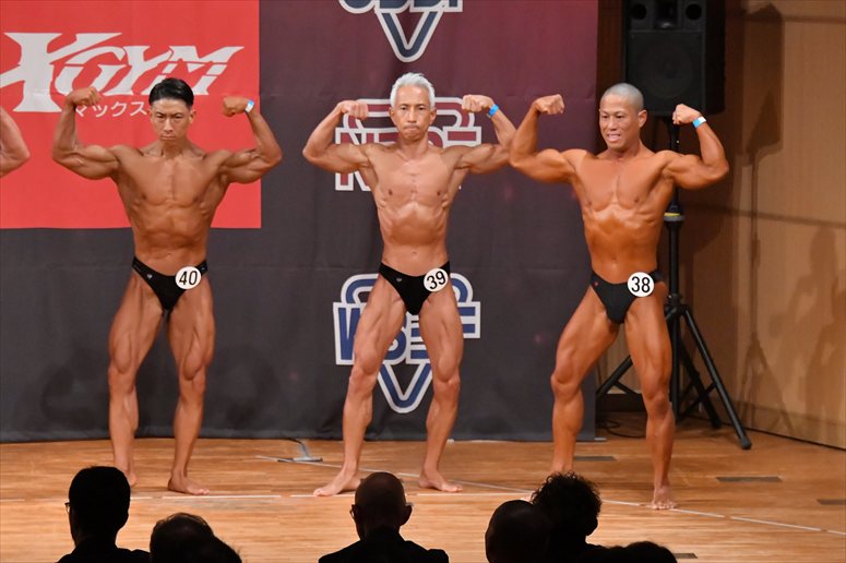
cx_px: 423
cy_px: 282
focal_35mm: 255
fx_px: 5990
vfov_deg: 5.4
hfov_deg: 8.1
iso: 10000
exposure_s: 1/400
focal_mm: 170
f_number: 5.6
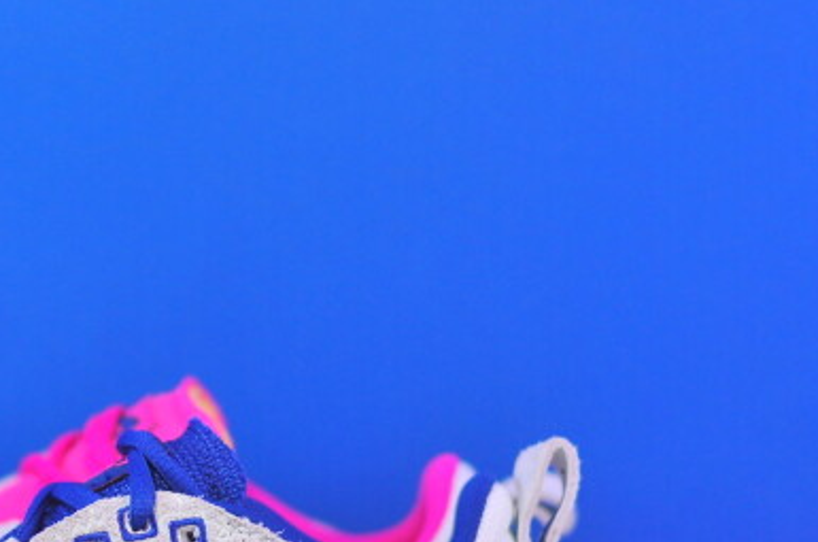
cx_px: 17
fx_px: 3537
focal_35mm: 156
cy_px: 443
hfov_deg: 13.0
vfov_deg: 8.7
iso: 250
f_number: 2.5
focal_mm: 50
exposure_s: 1/320
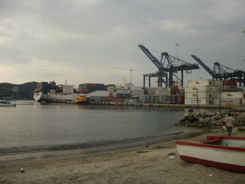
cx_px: 122
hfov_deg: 51.4
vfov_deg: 39.7
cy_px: 92
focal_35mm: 36
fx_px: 255
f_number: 3.5
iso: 100
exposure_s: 1/1000
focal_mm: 6.3
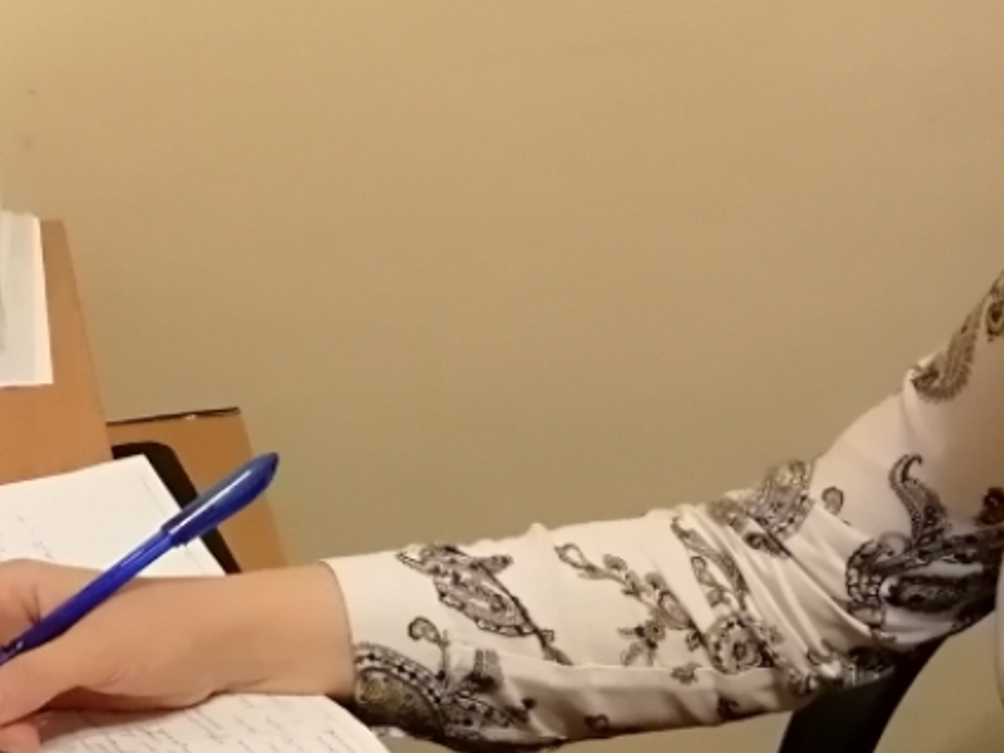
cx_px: 423
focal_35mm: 80
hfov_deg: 24.4
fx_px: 2320
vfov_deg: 18.4
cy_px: 374
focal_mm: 3.62
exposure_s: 1/33.3
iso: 400
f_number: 1.8
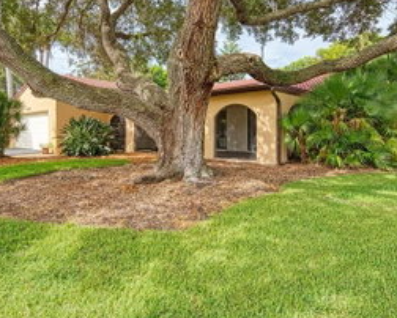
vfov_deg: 56.5
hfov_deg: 67.7
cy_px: 131
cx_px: 171
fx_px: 294
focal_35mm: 25
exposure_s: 1/200
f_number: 7.1
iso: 400
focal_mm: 14
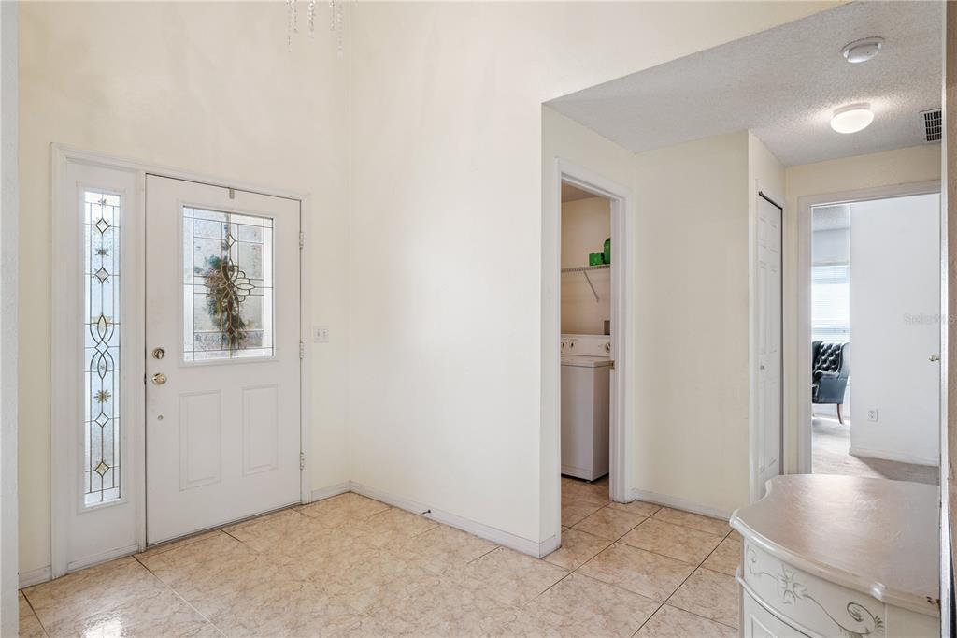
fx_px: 518
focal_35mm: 20
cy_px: 319
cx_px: 478
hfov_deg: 85.4
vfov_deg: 63.2
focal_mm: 19.5
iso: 200
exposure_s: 1/6
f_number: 9
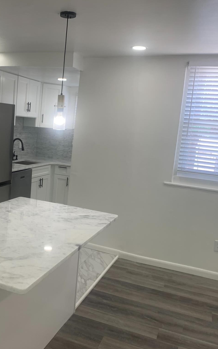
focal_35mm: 37
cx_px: 49
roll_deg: -4.7
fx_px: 352
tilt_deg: -8.1
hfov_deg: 33.6
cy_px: 175
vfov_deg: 52.8
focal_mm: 4.25
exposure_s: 1/120
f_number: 1.8
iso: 32
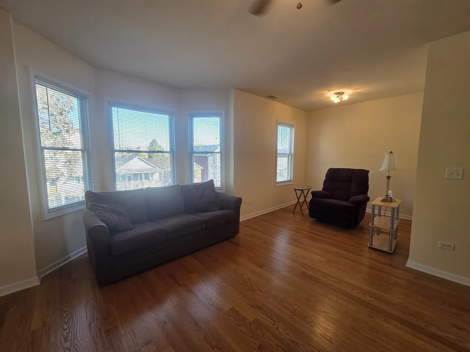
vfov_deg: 89.9
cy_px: 176
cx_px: 235
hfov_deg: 106.2
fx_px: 177
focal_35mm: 13
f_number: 2.2
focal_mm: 2.2
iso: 80
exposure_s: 1/120
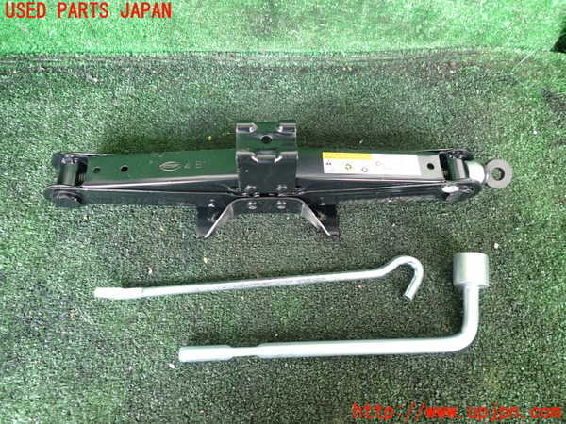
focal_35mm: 25
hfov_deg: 69.4
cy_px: 212
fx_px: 409
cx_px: 283
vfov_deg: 54.9
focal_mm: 4.5
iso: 200
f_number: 2
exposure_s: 1/30
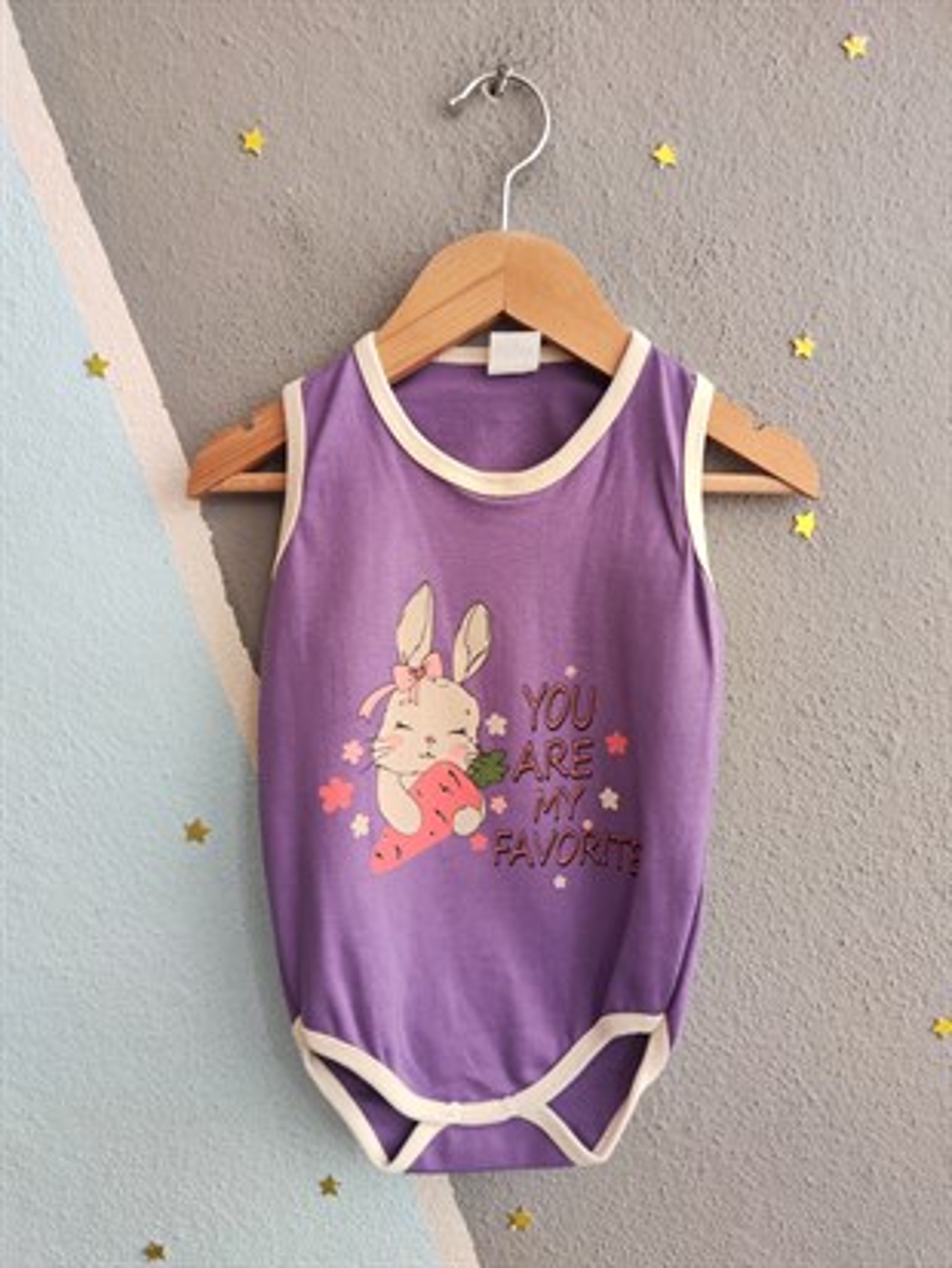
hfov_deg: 56.8
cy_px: 634
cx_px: 476
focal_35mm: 24
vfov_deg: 71.6
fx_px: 880
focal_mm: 5.59
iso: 267
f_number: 1.88
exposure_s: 1/100
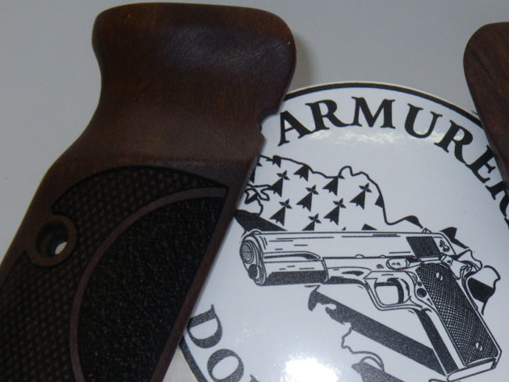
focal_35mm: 80
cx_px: 377
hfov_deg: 24.2
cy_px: 312
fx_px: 1177
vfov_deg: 18.3
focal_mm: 7.5
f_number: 5
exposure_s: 1/60
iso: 125
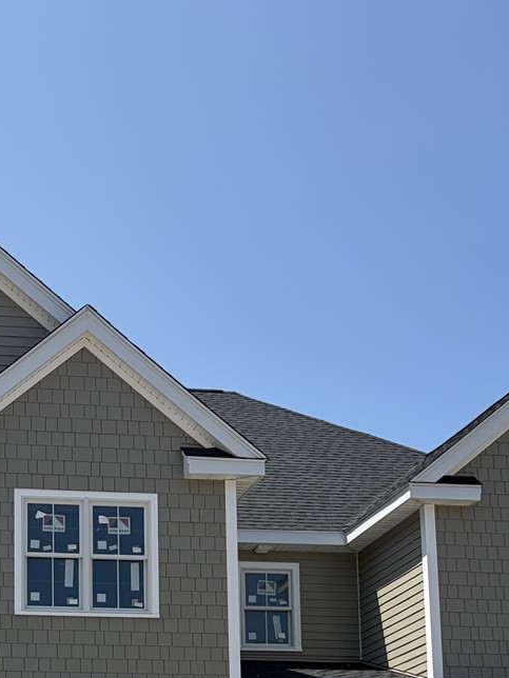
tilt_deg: +8.0
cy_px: 757
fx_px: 1216
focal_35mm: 62
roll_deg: -0.2
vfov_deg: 28.2
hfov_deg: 22.5
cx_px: -30
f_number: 1.6
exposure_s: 1/3448
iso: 50
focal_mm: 5.96
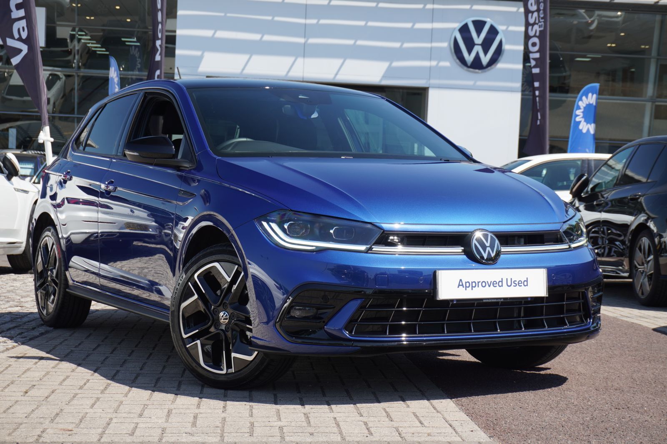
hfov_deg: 29.9
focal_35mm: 68
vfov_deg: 20.1
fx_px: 1250
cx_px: 334
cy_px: 222
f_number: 5.6
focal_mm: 45
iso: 100
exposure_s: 1/160
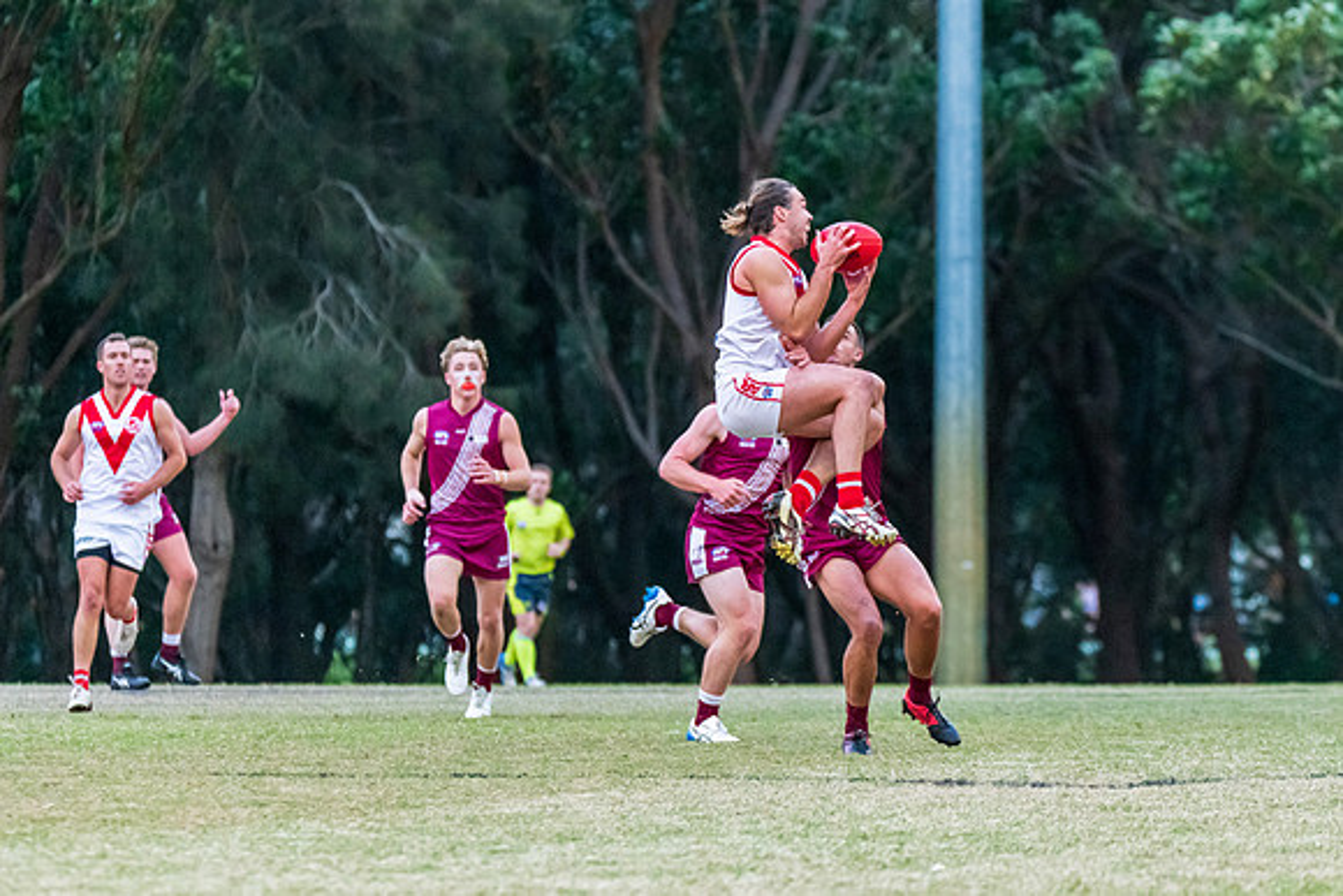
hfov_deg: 6.1
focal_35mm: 337
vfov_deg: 4.1
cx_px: 834
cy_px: 361
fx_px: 12587
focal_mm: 260
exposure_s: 1/1000
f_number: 5.6
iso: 3200
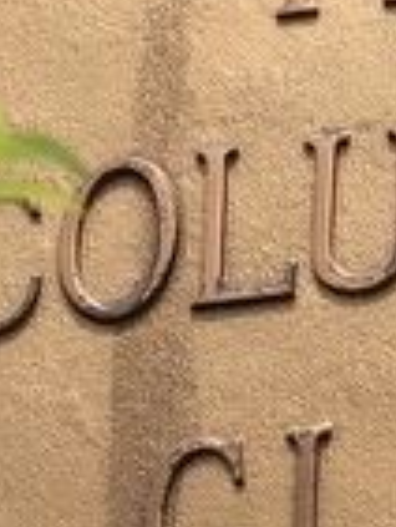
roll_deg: -1.0
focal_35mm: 294
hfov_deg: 5.1
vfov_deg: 6.5
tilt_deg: +12.4
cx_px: 389
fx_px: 4478
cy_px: 1020
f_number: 2.4
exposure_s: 1/800
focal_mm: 6
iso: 16
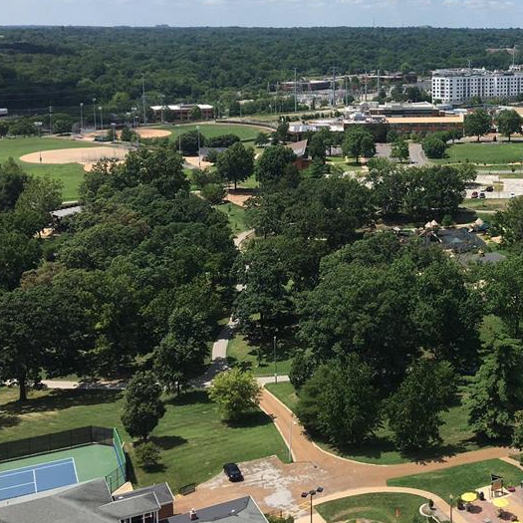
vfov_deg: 33.5
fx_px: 855
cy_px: 148
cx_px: 451
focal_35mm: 50
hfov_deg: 32.6
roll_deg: -0.2
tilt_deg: -6.5
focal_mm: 4.15
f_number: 2.2
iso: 25
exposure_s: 1/1570
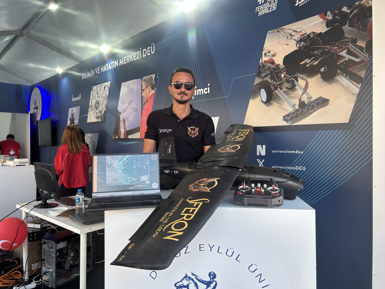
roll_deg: -1.5
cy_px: 144
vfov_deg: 53.1
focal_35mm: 26
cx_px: 192
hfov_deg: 67.3
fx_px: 289
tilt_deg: -0.3
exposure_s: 1/100
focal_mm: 5.7
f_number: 1.5
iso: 50
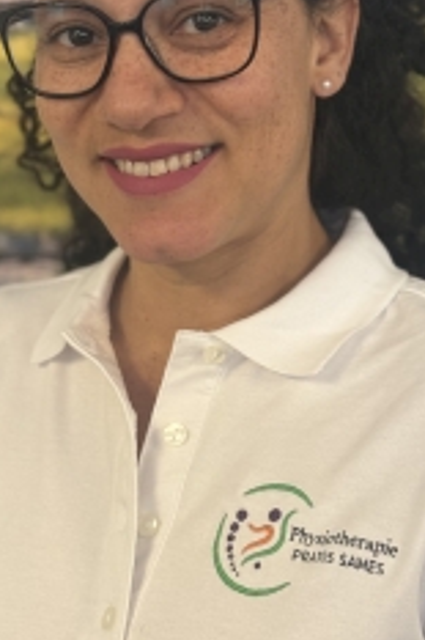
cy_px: 231
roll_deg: -0.4
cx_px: 222
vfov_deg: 21.9
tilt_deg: -8.8
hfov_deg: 14.7
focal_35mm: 93
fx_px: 1649
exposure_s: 1/49
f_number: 1.6
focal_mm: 5.96
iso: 160
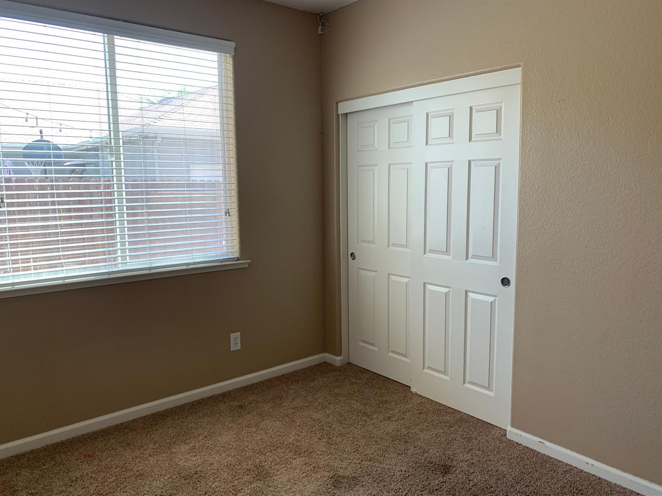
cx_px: 331
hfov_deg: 67.3
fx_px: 497
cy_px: 248
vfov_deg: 53.0
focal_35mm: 26
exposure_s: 1/121
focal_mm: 4.25
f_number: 1.8
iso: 64
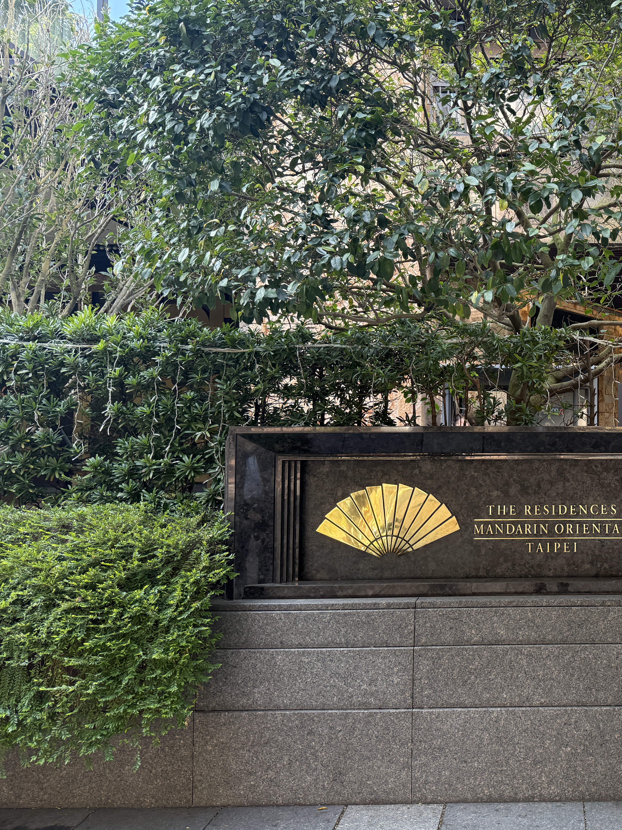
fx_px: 791
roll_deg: -0.1
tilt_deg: +2.3
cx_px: 566
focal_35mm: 33
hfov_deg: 39.7
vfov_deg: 55.3
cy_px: 407
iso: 200
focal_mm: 6.76
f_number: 1.78
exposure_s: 1/188
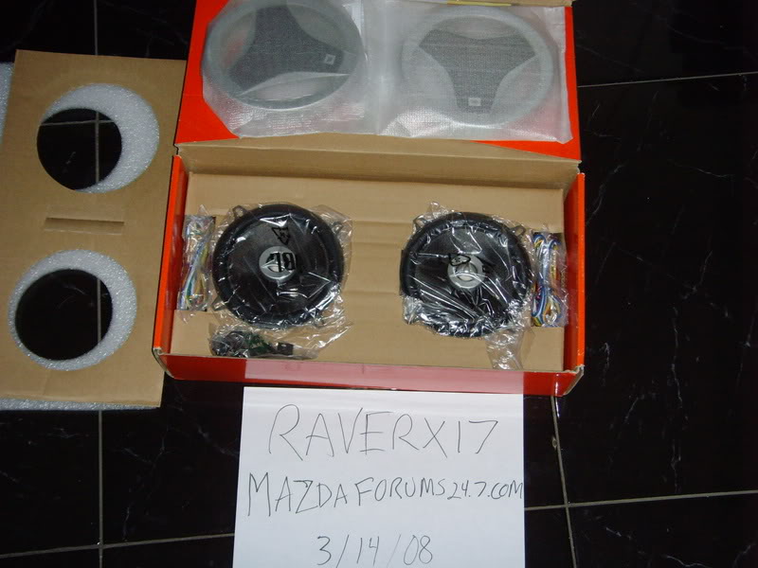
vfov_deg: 24.4
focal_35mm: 60
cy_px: 284
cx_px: 379
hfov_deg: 32.2
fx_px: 1314
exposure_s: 1/45
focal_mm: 10.2
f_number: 3.9
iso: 200
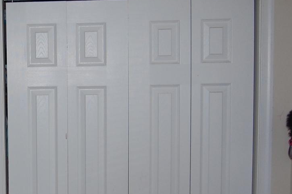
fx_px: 616
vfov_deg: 17.8
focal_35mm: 76
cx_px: -44
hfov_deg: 24.5
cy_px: 138
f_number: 3.5
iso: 400
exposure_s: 1/60
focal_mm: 18
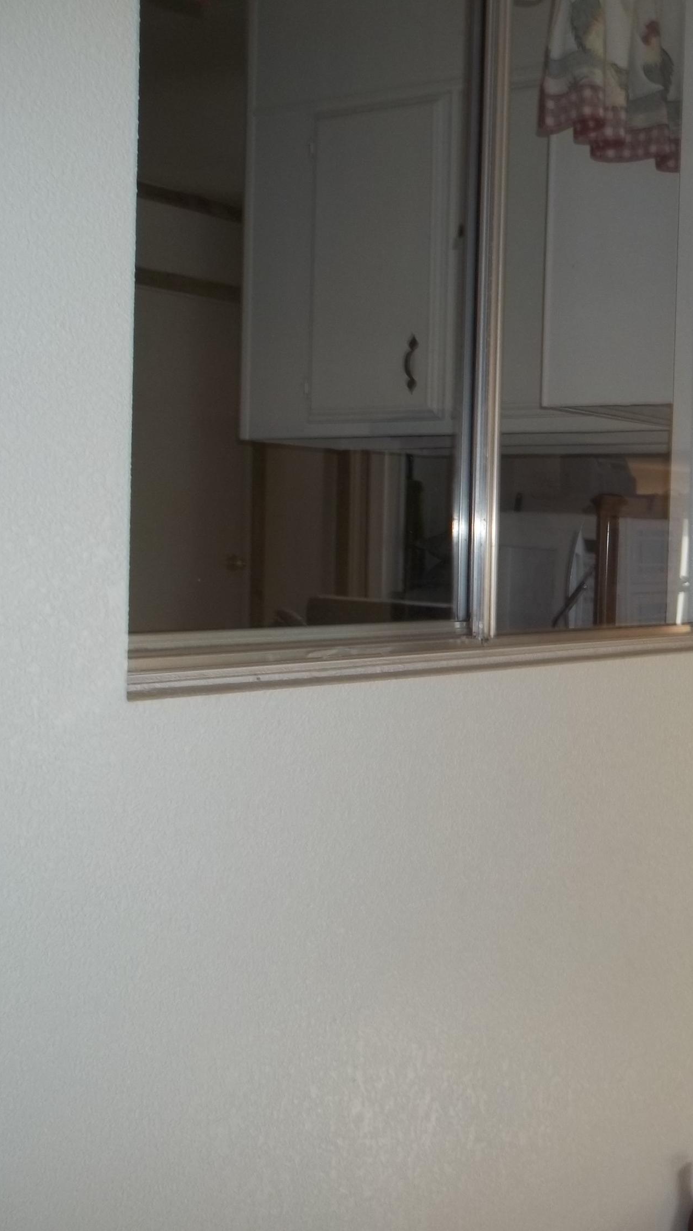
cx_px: 741
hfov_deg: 23.5
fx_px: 1568
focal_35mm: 48
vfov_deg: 42.9
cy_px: 616
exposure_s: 1/30
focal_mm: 5.9
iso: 64
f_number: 3.3
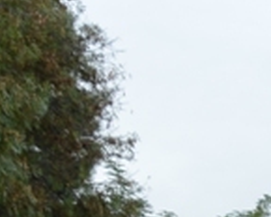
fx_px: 1436
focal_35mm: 179
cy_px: 593
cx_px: 637
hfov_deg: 9.6
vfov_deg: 7.8
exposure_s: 1/160
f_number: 6.3
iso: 200
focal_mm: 18
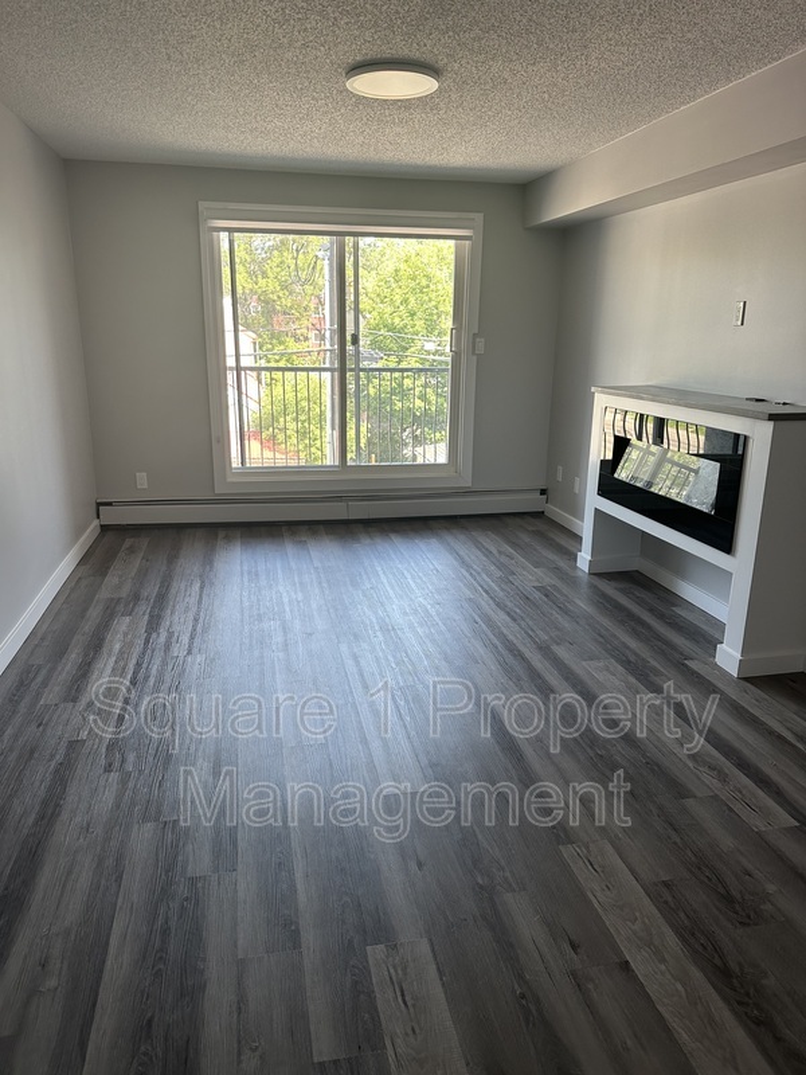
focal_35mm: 24
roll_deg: -0.9
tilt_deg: -15.0
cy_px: 538
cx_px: 403
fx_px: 745
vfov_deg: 71.6
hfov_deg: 56.8
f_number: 1.78
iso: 100
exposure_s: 1/121
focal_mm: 6.86
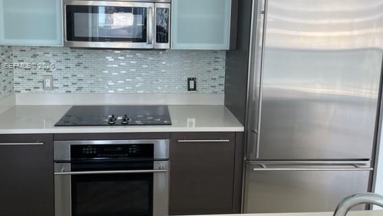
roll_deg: -1.8
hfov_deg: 60.9
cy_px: 66
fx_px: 325
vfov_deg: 36.2
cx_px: 178
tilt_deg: -7.8
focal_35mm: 32
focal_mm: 5.1
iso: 80
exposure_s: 1/121
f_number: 1.6
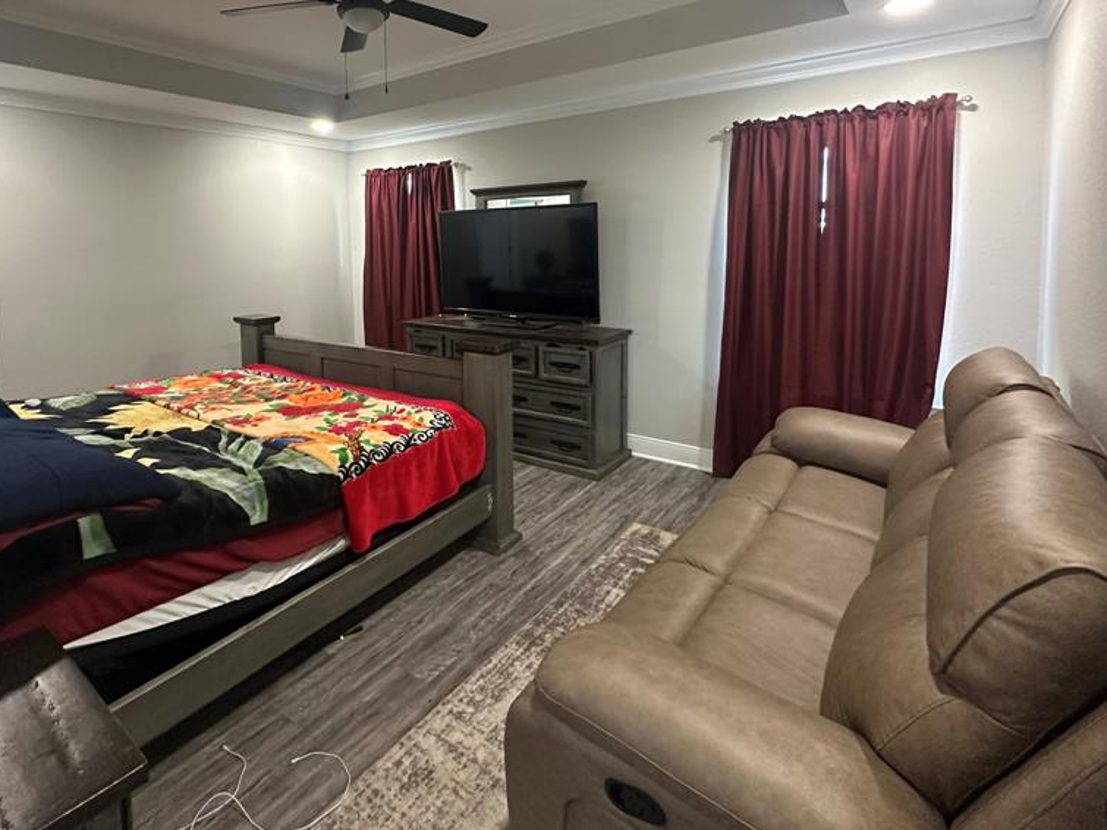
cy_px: 282
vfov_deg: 66.9
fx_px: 608
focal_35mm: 19
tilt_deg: -3.2
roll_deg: +1.5
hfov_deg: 84.0
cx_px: 462
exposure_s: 1/60
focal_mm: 2.22
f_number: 2.2
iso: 500
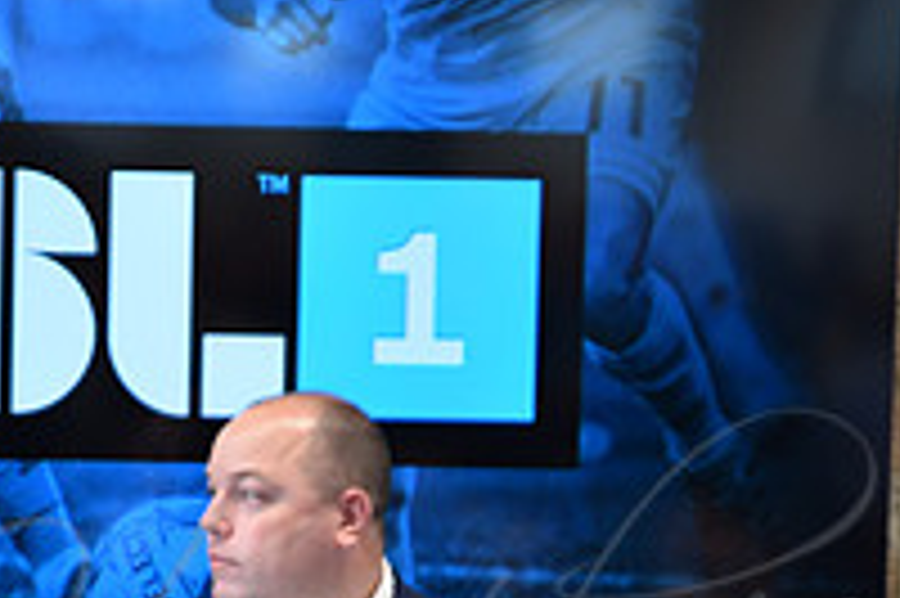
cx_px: 126
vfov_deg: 6.7
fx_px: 5071
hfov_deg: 10.1
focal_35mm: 203
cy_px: 699
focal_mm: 70
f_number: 2.8
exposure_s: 1/50
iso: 400
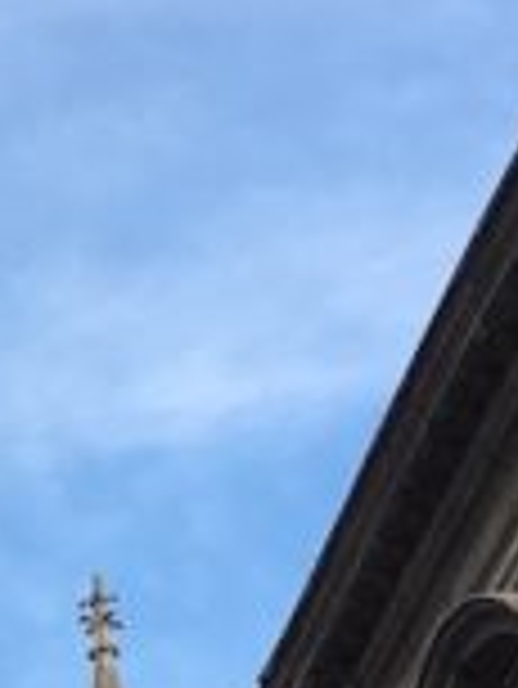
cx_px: -757
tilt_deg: +23.9
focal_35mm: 194
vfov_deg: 10.0
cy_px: 926
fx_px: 3865
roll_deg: +0.5
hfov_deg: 7.2
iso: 25
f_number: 2.2
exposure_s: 1/674
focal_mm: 4.15
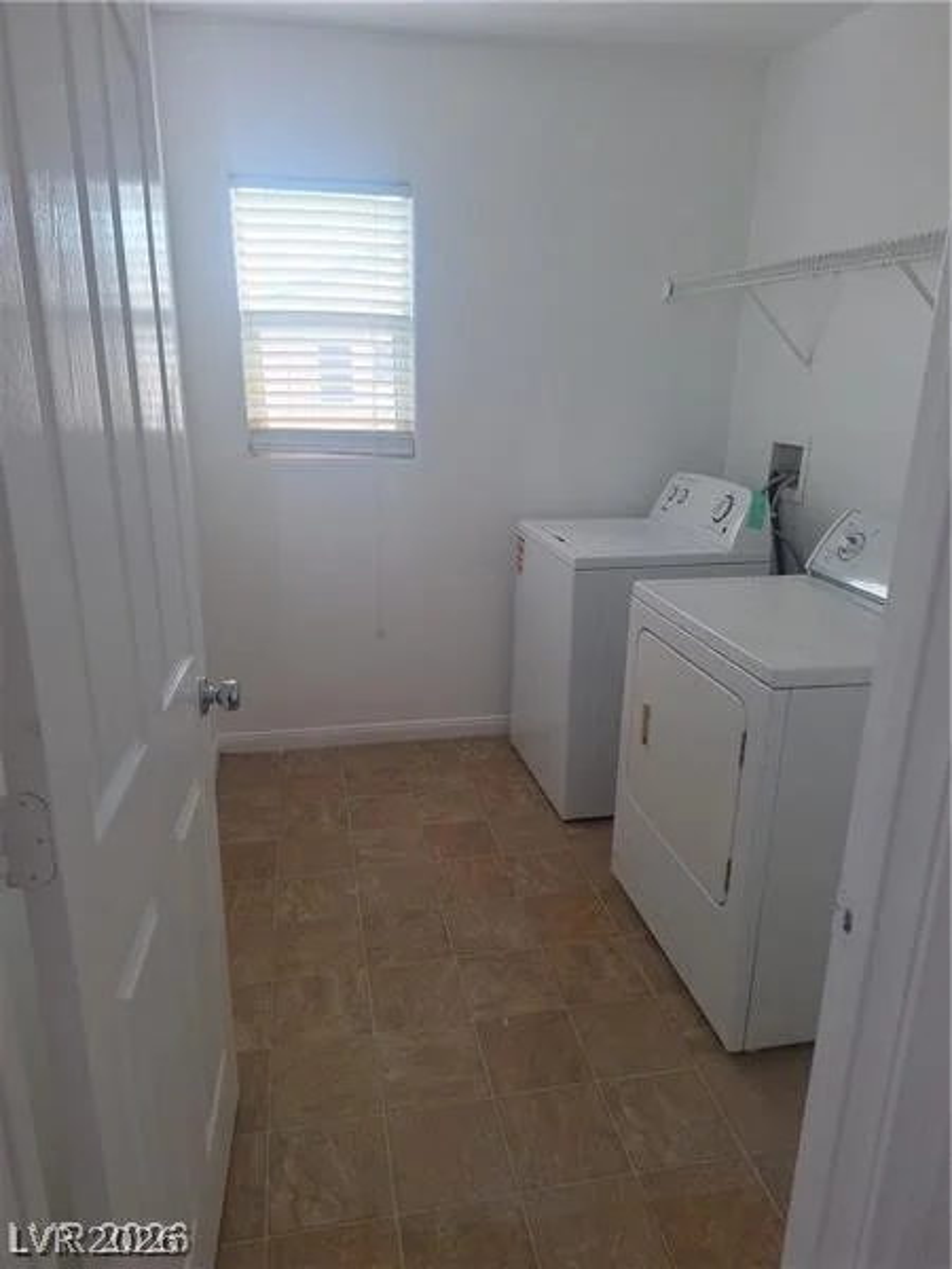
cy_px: 634
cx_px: 476
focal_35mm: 23
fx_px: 843
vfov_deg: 73.9
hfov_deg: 58.9
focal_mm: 5.54
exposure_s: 1/40
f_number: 1.8
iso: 64
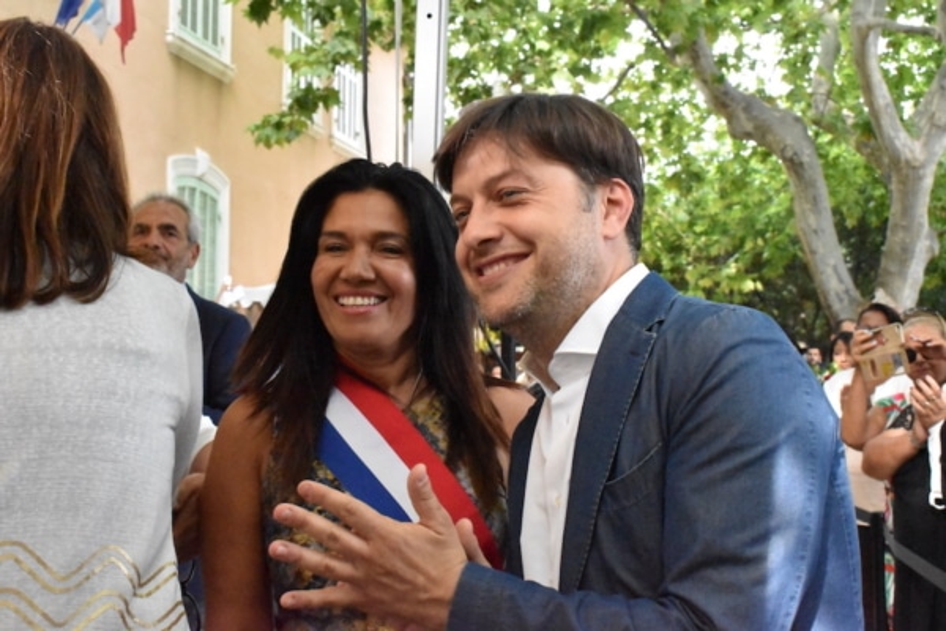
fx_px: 1340
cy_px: 316
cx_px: 473
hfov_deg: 38.9
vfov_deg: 26.5
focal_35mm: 51
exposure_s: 1/500
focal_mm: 34
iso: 12800
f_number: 11
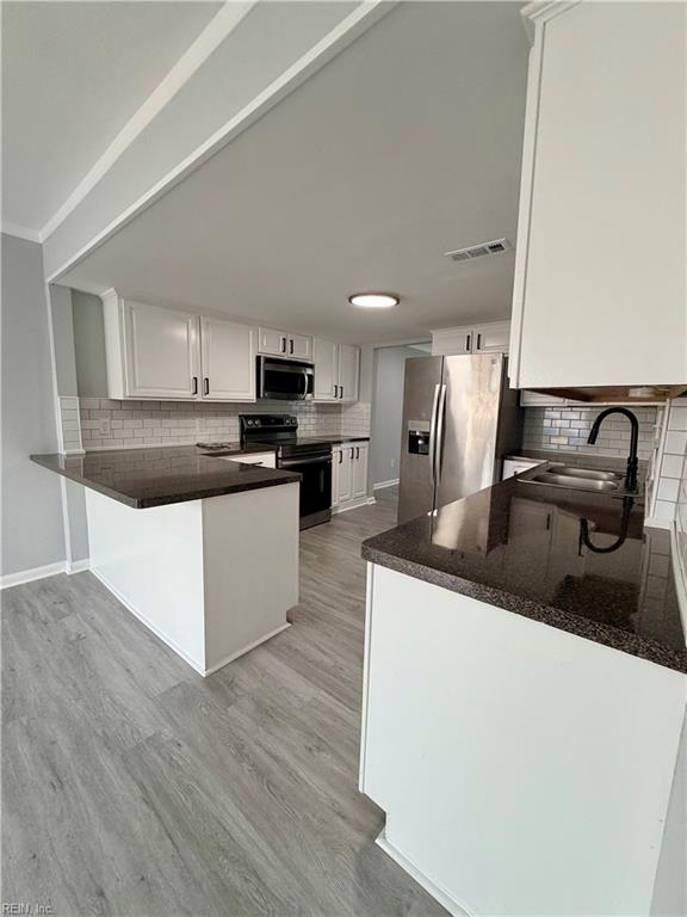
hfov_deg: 85.7
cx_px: 344
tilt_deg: -6.1
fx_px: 370
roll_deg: -0.6
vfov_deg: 102.1
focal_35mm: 14
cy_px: 458
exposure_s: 1/120
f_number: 2.2
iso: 200
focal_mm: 2.22
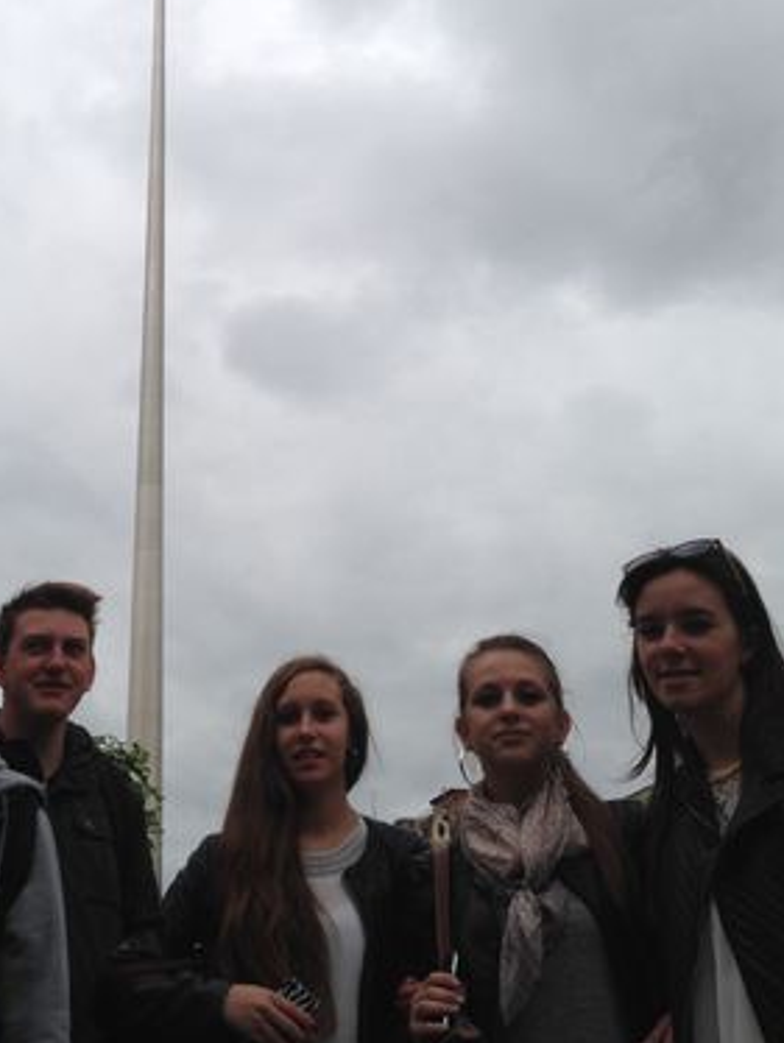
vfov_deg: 40.3
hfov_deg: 30.7
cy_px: 431
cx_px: 273
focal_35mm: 47
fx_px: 1418
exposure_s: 1/1642
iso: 50
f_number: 2.4
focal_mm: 4.12
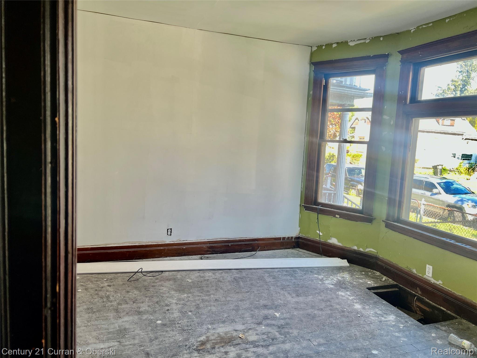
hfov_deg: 67.3
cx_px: 238
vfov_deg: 53.1
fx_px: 358
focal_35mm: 26
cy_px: 179
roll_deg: -3.4
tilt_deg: -6.6
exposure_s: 1/121
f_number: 1.5
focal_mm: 5.7
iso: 64
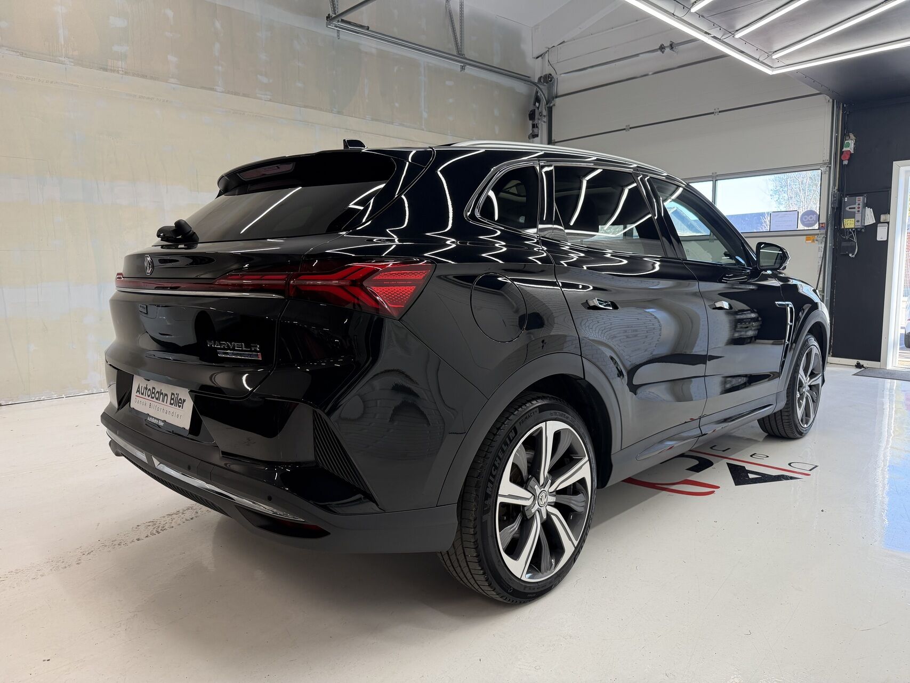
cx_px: 455
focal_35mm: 24
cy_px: 342
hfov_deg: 71.6
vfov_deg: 56.8
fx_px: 631
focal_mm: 6.76
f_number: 1.78
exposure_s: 1/100
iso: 125
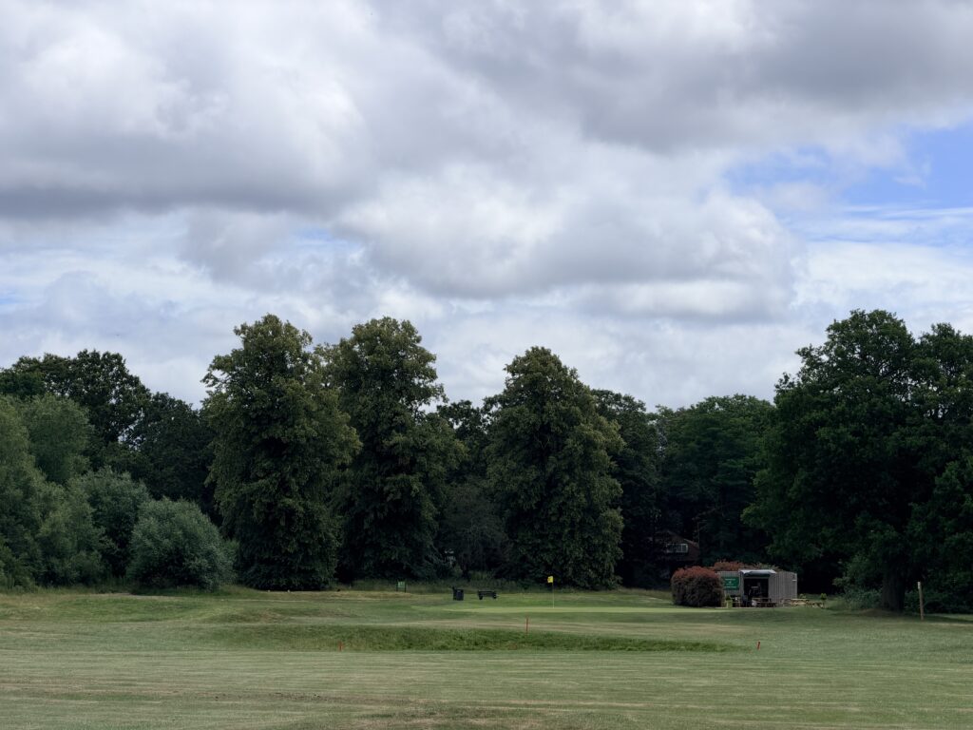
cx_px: 486
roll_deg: +0.3
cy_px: 365
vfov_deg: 14.8
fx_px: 2811
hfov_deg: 19.6
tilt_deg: +3.4
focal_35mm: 100
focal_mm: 16.89
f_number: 2.8
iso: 20
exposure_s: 1/1033
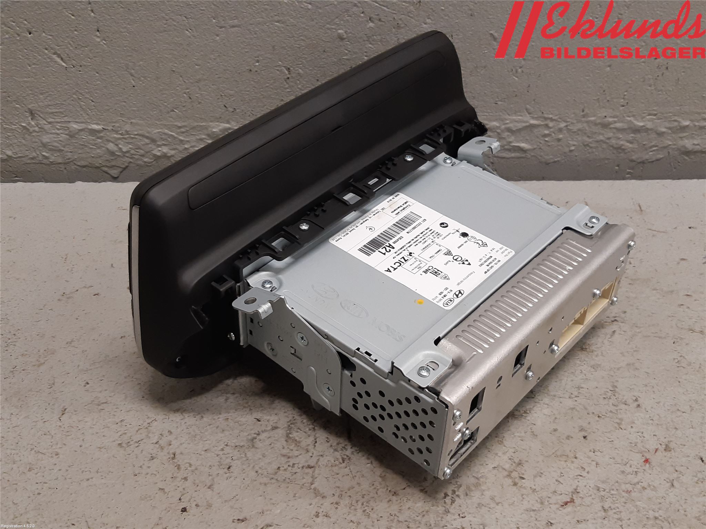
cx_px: 353
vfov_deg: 53.1
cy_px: 264
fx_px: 530
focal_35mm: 26
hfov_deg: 67.3
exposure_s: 1/50
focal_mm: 3.93
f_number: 1.7
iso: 125
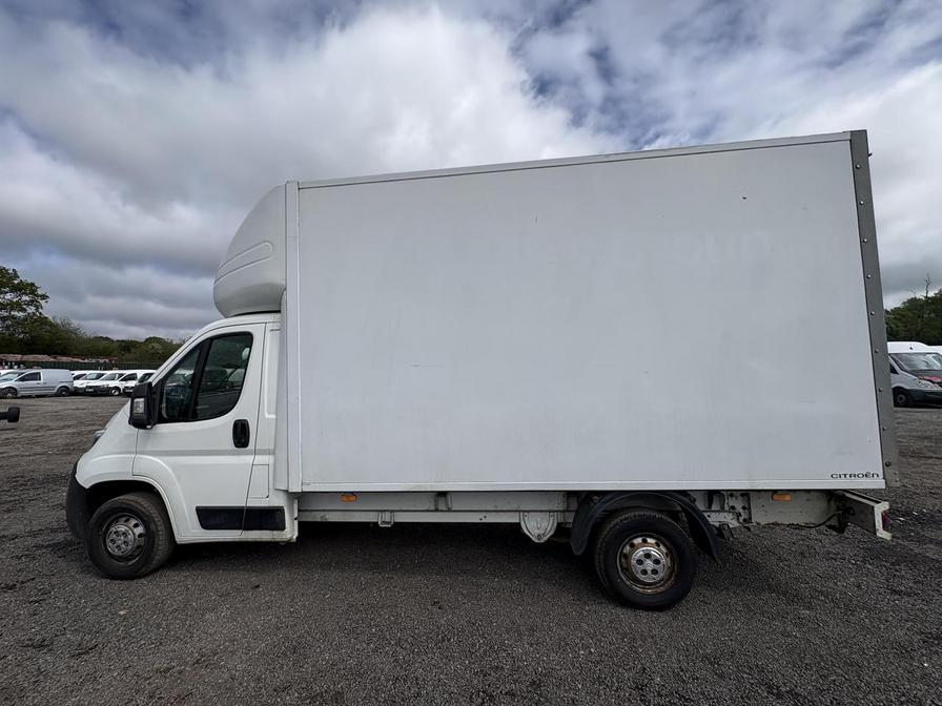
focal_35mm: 14
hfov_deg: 102.1
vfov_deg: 85.7
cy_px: 353
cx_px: 471
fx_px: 381
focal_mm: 2.22
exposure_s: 1/4132
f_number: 2.2
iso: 50
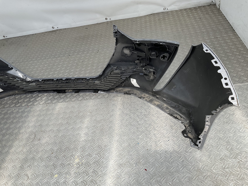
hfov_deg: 61.7
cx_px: 124
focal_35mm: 29
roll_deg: +12.3
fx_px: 208
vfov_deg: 48.2
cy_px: 93
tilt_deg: -41.8
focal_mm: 3
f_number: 1.8
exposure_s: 1/351
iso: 16
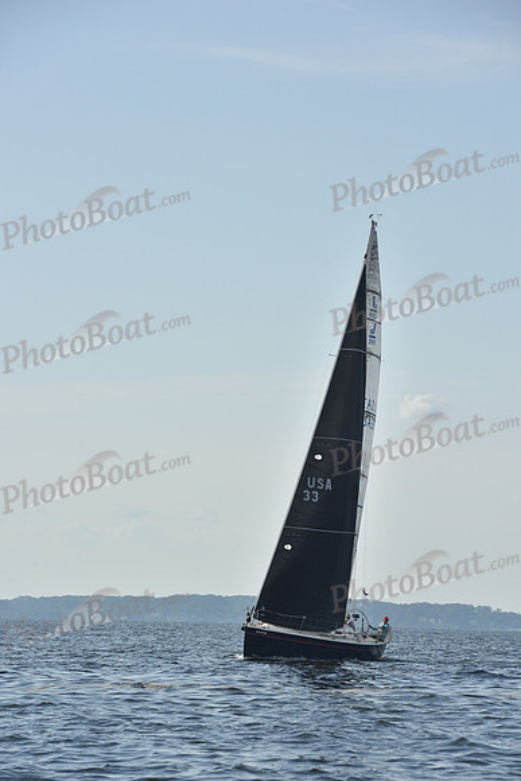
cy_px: 390
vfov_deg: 12.8
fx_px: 3471
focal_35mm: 160
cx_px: 260
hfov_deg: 8.6
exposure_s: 1/1250
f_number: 9
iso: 250
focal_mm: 160
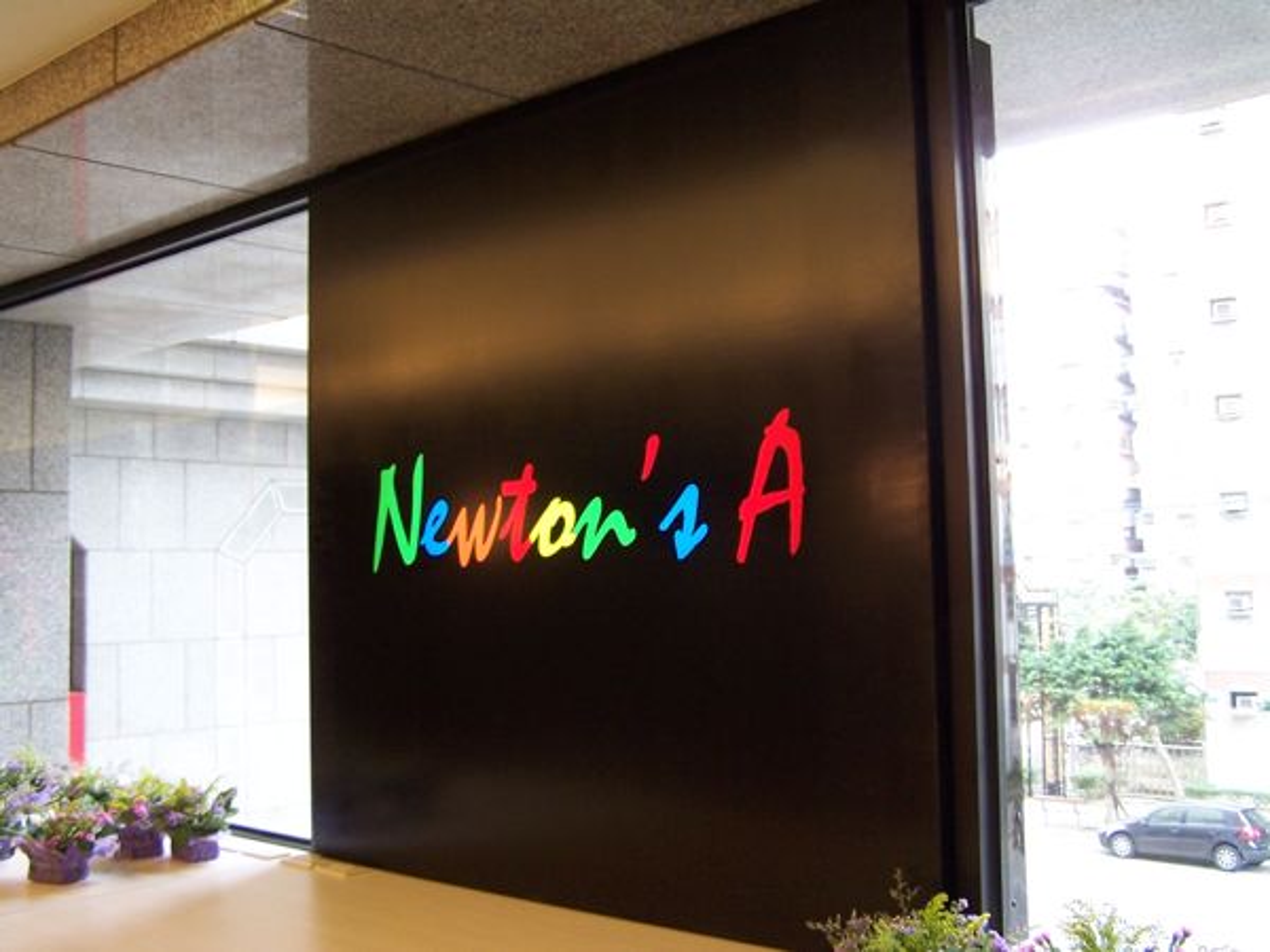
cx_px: 635
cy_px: 476
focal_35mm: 38
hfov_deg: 49.0
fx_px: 1394
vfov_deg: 37.7
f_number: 2.8
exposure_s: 1/30
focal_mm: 6.3
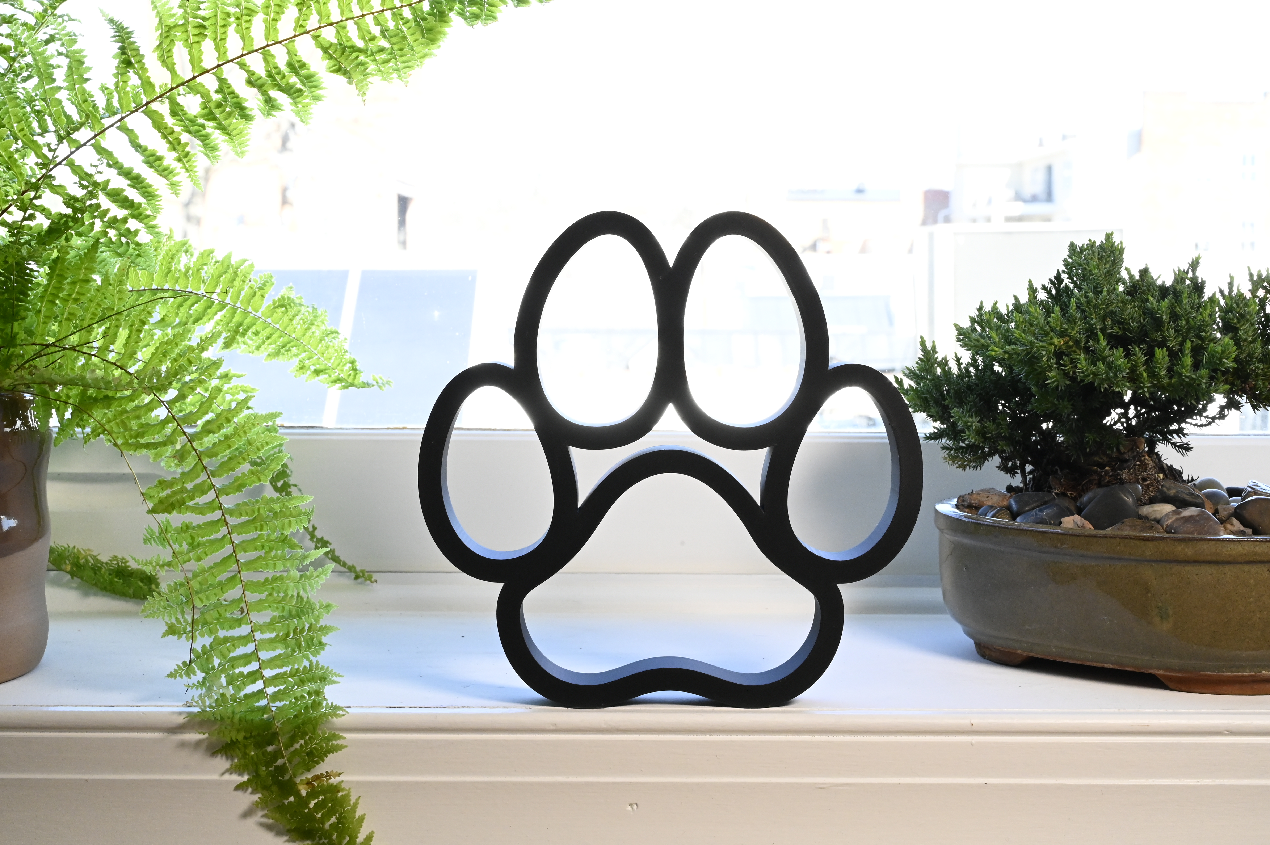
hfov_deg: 36.9
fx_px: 1904
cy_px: 422
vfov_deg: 25.0
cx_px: 635
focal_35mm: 54
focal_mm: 54
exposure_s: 1/125
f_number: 18
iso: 4000
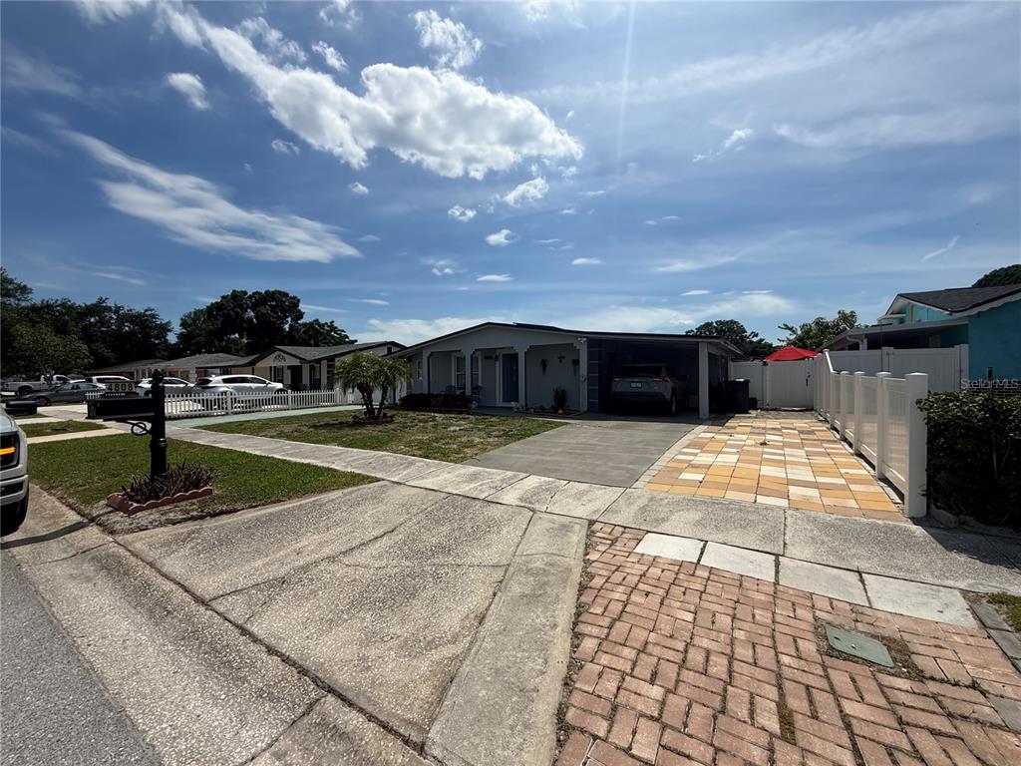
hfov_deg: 102.1
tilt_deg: +0.4
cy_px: 383
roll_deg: -0.1
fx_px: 413
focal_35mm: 14
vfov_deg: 85.7
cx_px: 510
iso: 50
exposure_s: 1/4425
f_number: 2.2
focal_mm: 2.22
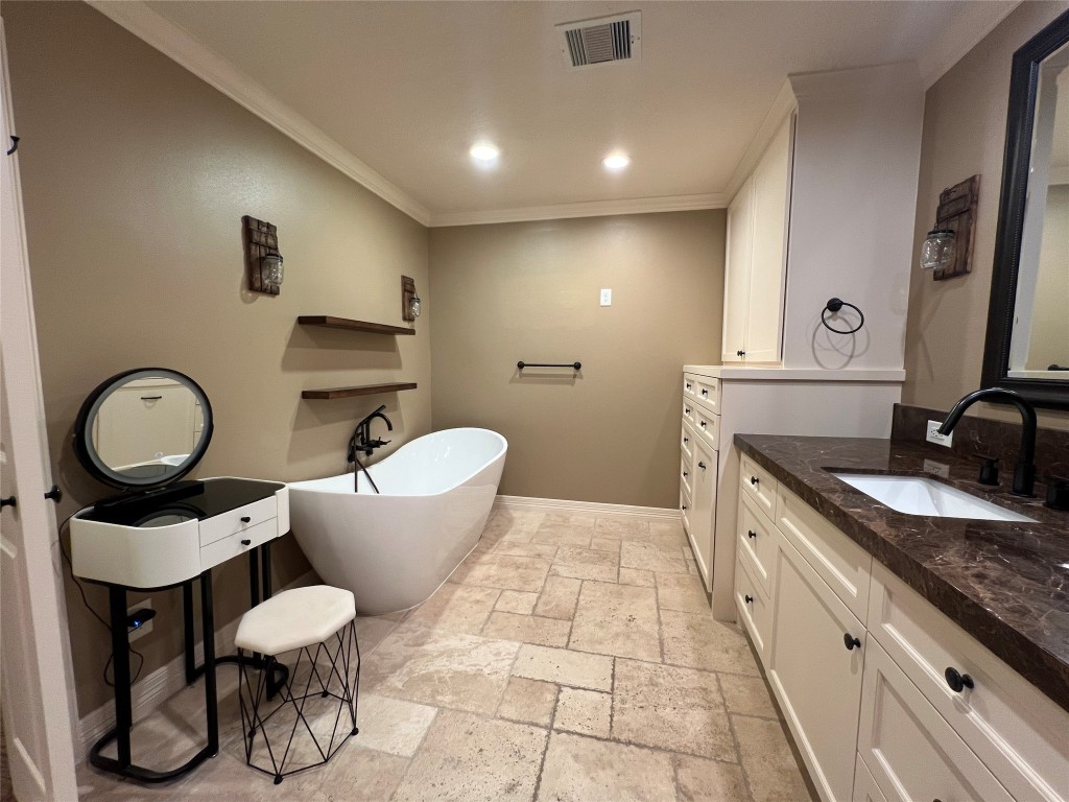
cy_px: 401
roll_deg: +0.1
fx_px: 401
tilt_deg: -4.8
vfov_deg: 89.9
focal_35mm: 13
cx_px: 534
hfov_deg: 106.2
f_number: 1.8
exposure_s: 1/60
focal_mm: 1.57
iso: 160
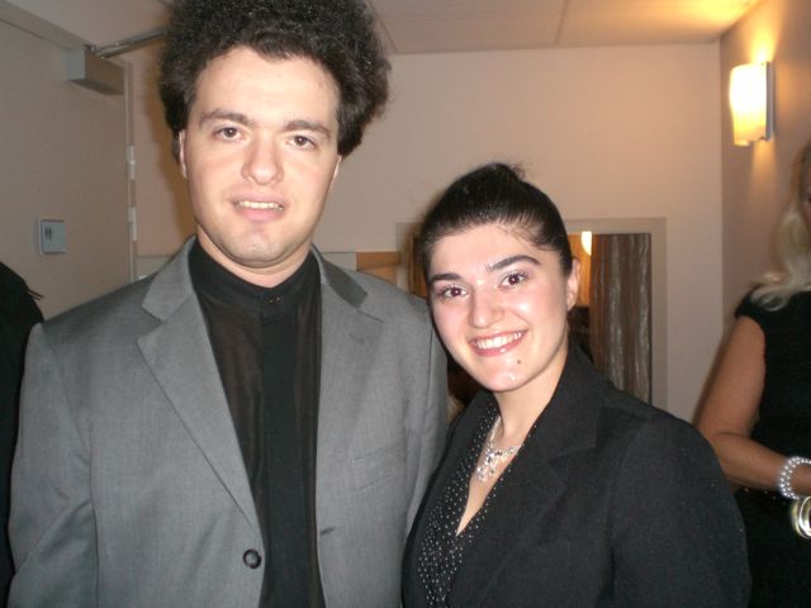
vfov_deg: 37.7
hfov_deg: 49.0
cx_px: 406
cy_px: 304
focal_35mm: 38
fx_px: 890
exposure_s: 1/60
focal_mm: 6.3
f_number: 3.1
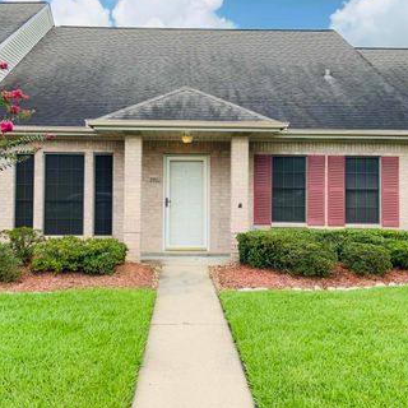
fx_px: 533
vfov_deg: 41.7
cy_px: 171
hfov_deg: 41.8
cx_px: 193
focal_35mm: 40
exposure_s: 1/829
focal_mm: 3
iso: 16
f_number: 1.8
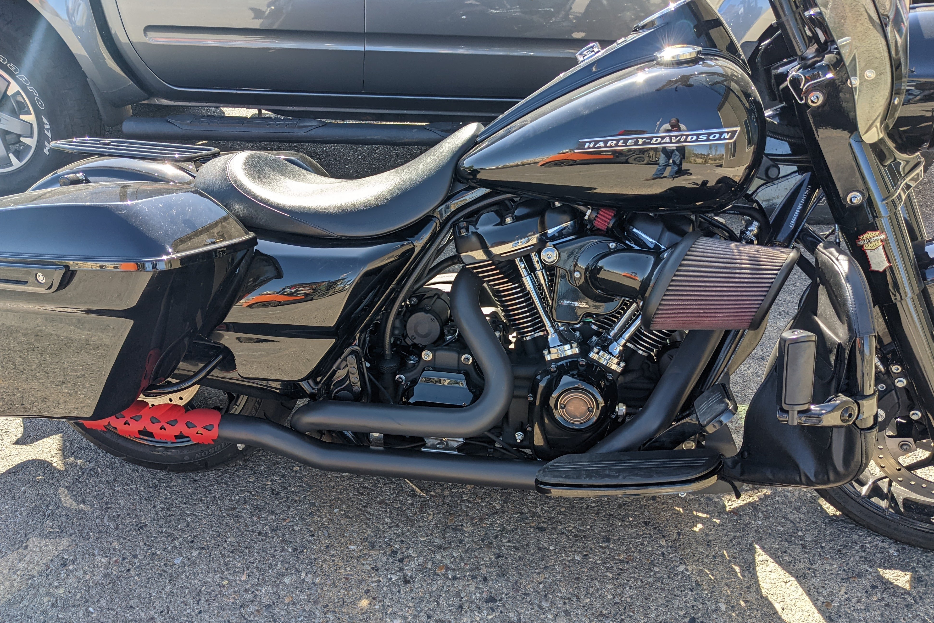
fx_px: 752
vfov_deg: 44.9
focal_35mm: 29
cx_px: 464
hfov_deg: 63.7
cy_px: 353
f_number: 1.73
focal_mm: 4.38
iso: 48
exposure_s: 1/650
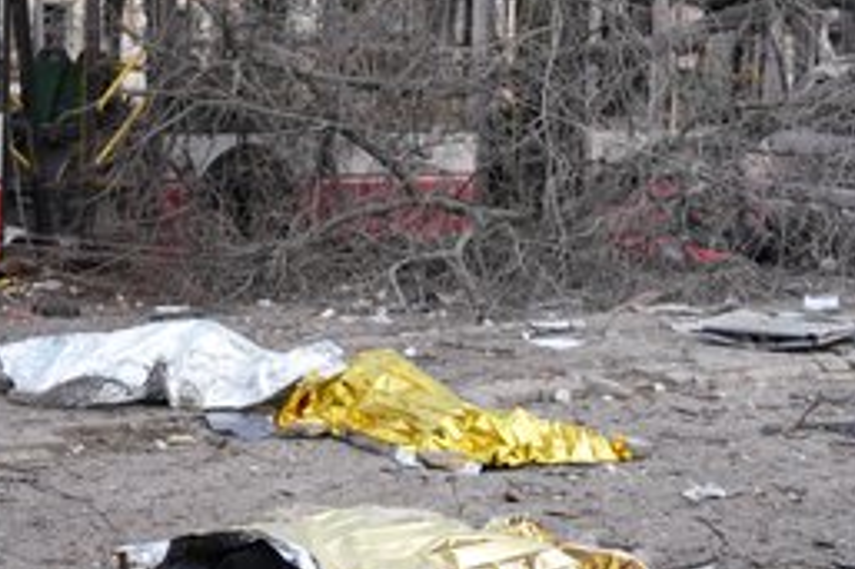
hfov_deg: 18.8
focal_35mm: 109
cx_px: 406
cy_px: 155
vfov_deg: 12.5
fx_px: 2587
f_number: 5
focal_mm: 70
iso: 200
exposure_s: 1/500
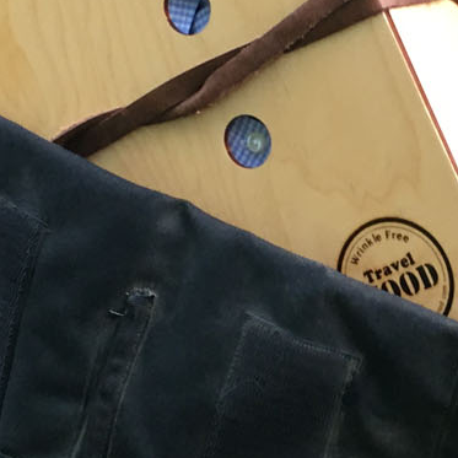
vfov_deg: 15.8
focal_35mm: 110
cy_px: 169
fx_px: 1647
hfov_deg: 15.6
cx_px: 411
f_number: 2.2
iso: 125
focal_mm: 4.15
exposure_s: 1/33
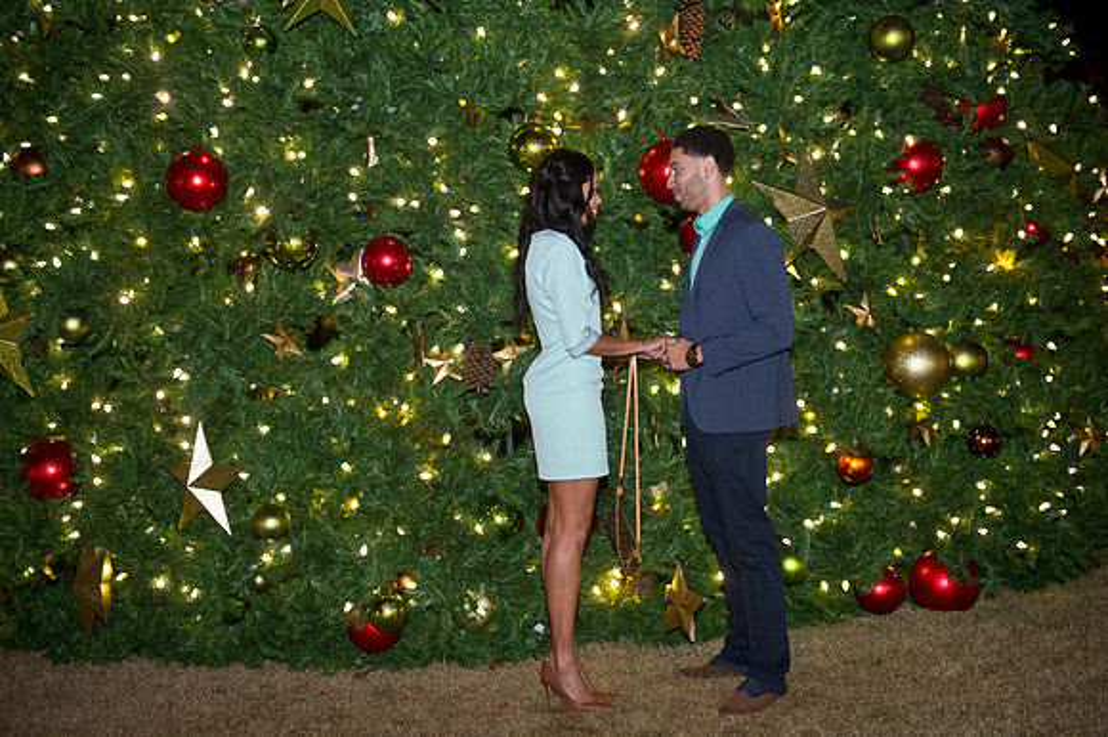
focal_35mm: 50
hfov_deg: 39.6
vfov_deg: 27.0
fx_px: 1538
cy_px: 368
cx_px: 554
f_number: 2.8
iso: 3200
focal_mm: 50
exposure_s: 1/60
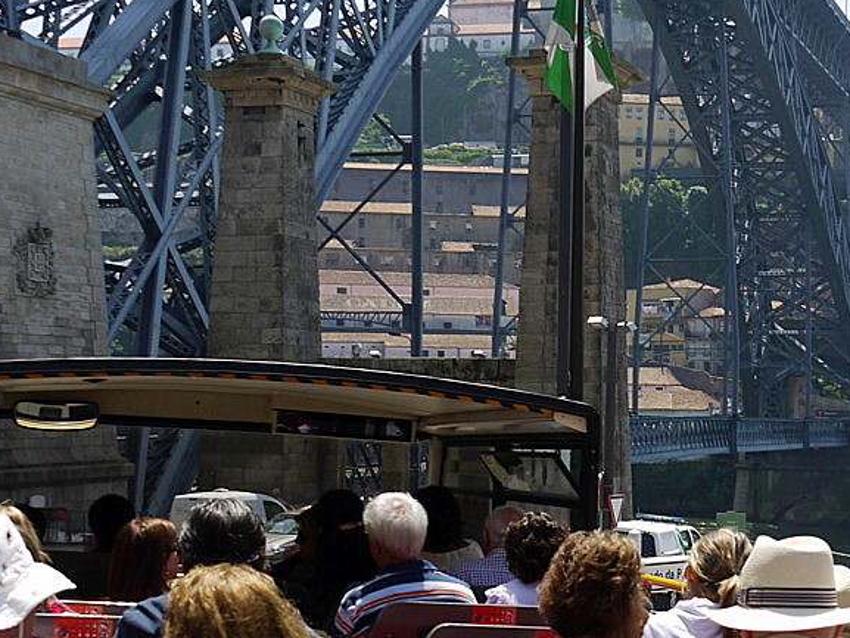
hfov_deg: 27.1
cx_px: 619
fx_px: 1744
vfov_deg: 20.7
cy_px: 380
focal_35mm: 71
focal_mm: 16
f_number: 6.3
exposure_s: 1/160
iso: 100
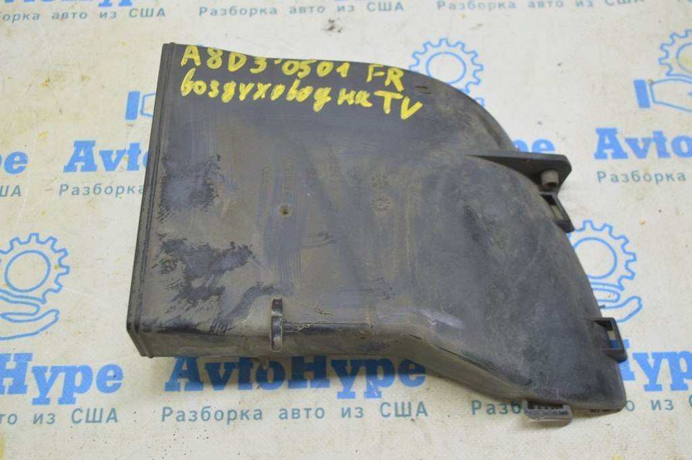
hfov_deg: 49.6
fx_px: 749
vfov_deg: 34.2
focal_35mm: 39
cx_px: 346
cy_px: 230
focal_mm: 26
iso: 400
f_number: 5.6
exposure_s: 1/20
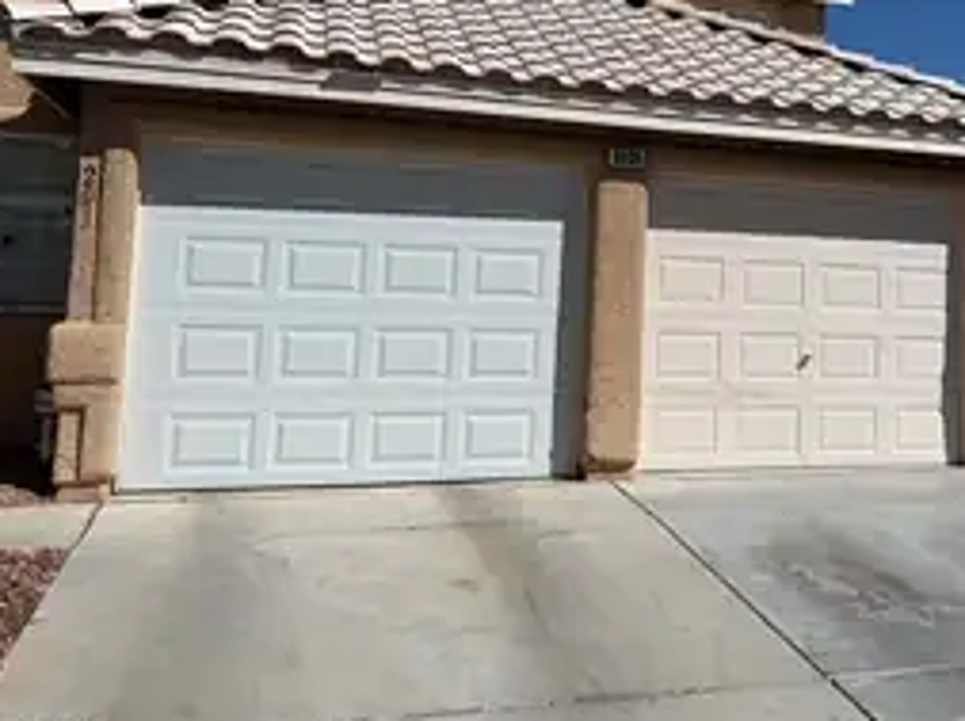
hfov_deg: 47.5
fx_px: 1058
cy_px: 187
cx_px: 706
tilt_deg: +5.5
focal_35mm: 38
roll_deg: -1.7
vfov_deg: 36.8
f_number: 1.78
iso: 80
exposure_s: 1/14286
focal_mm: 6.76
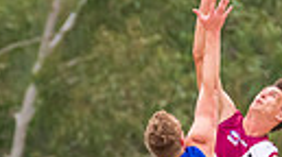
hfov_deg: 1.0
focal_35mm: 2147
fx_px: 16024
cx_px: 117
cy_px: 306
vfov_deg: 0.6
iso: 1000
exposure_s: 1/1250
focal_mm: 350
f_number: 6.3
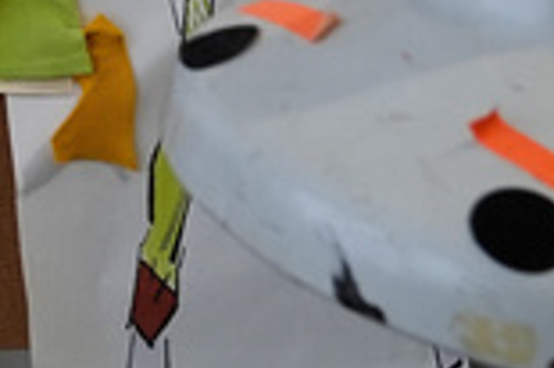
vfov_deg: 7.9
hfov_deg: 11.3
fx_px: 2444
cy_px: -543
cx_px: -665
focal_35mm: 159
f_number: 4
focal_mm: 24
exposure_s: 1/160
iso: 800
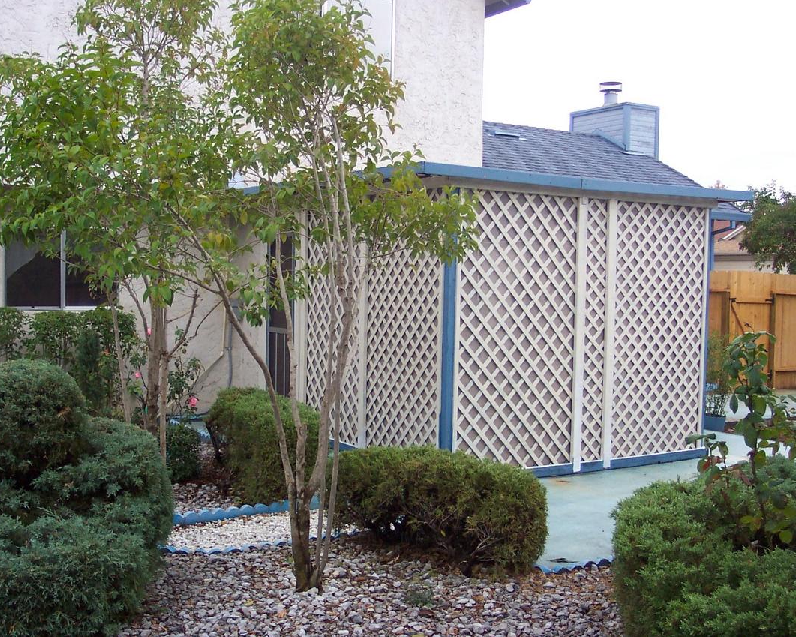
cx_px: 400
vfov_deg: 34.9
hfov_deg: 42.9
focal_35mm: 43
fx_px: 1013
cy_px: 318
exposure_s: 1/250
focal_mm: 8
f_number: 2.8
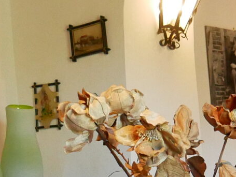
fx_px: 921
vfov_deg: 10.8
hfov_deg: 14.4
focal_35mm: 135
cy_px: 211
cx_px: 226
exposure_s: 1/60
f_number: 3.5
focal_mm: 12
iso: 2000
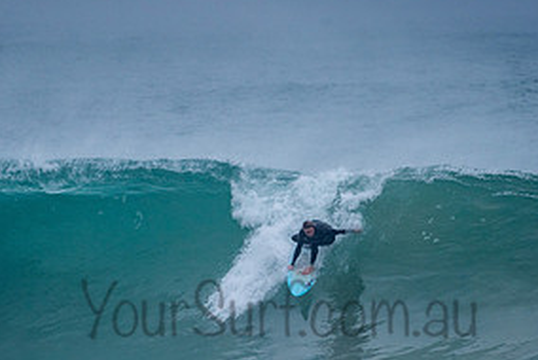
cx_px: 277
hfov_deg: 2.0
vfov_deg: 1.4
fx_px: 15274
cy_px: 293
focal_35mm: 1021
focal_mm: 500
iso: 220
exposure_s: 1/1000
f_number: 5.6
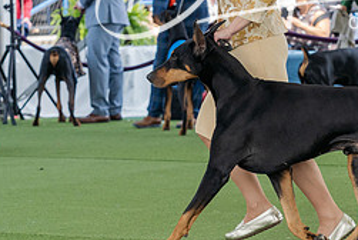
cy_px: 65
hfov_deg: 9.8
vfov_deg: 6.6
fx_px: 2071
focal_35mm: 208
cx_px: 302
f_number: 5
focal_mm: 88
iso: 1250
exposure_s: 1/1000
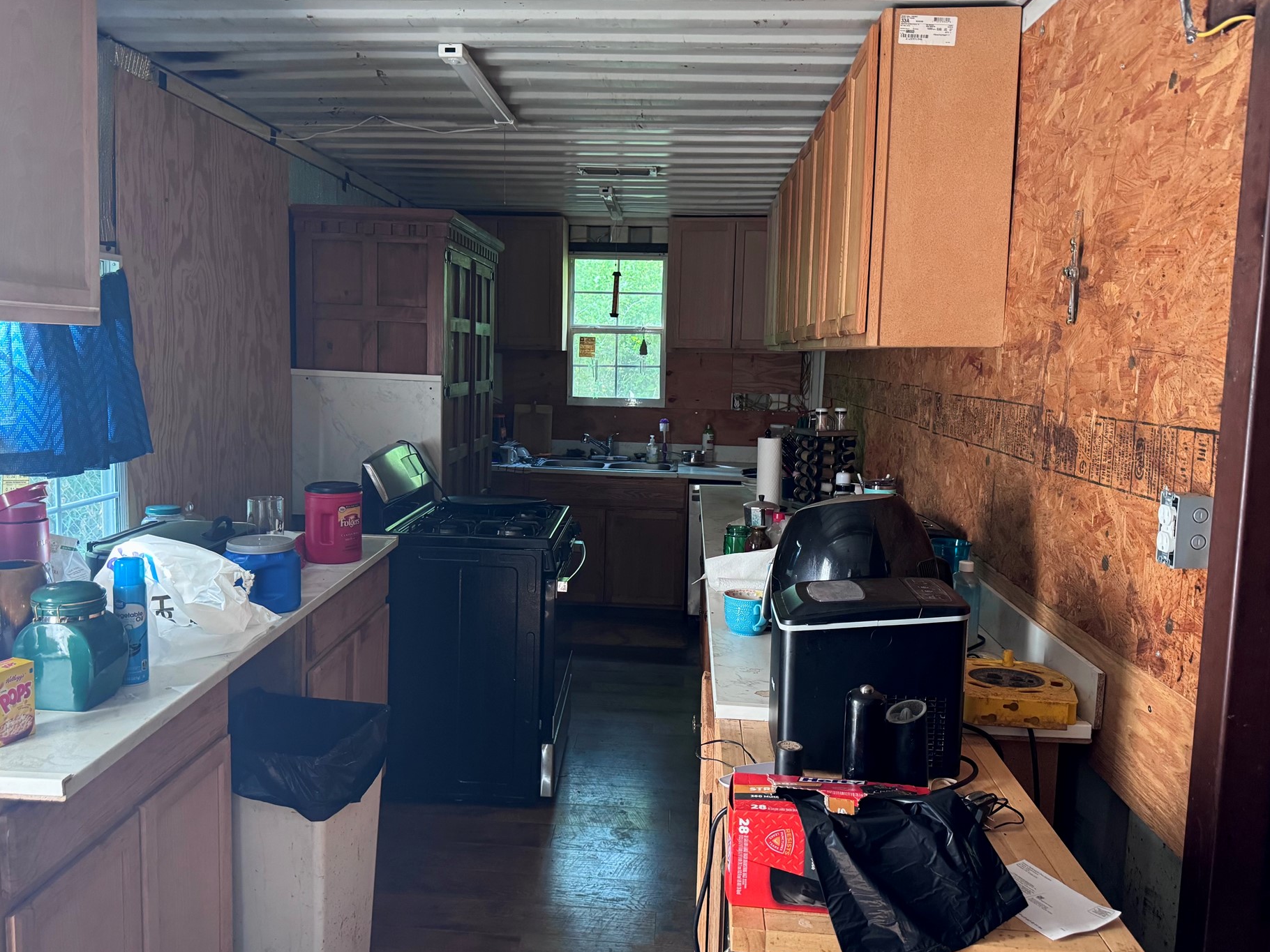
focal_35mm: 27
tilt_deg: -6.8
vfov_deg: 51.4
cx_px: 602
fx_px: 991
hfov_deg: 65.3
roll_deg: -1.1
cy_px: 466
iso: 640
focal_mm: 6.76
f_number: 1.78
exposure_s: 1/60
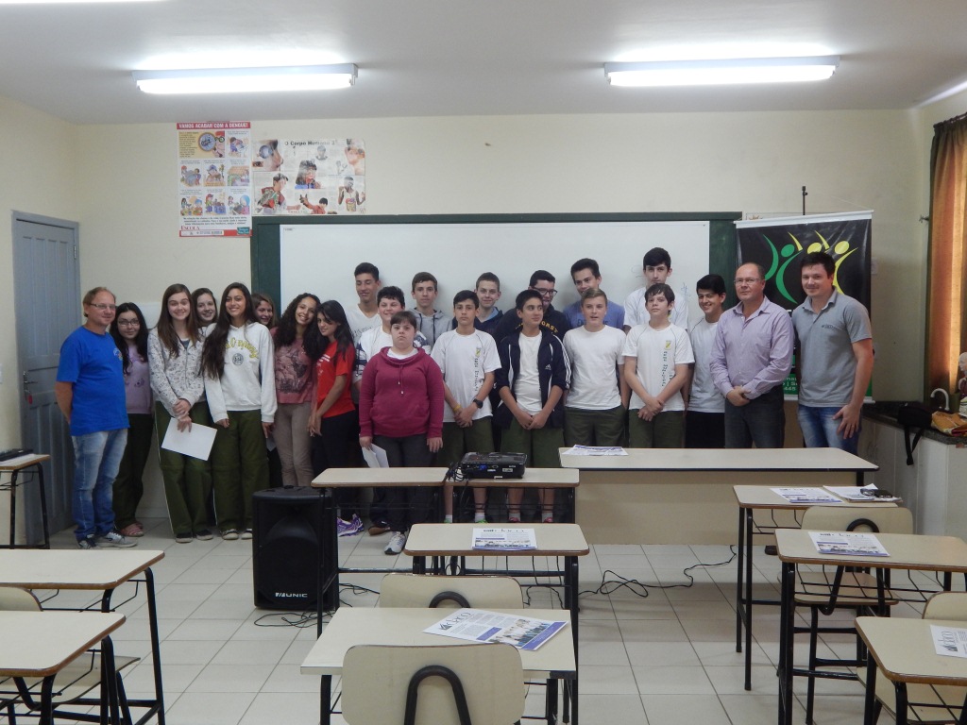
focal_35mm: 35
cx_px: 484
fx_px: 978
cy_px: 362
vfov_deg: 40.7
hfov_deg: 52.6
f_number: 3.3
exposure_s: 1/30
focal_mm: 6.1
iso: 220
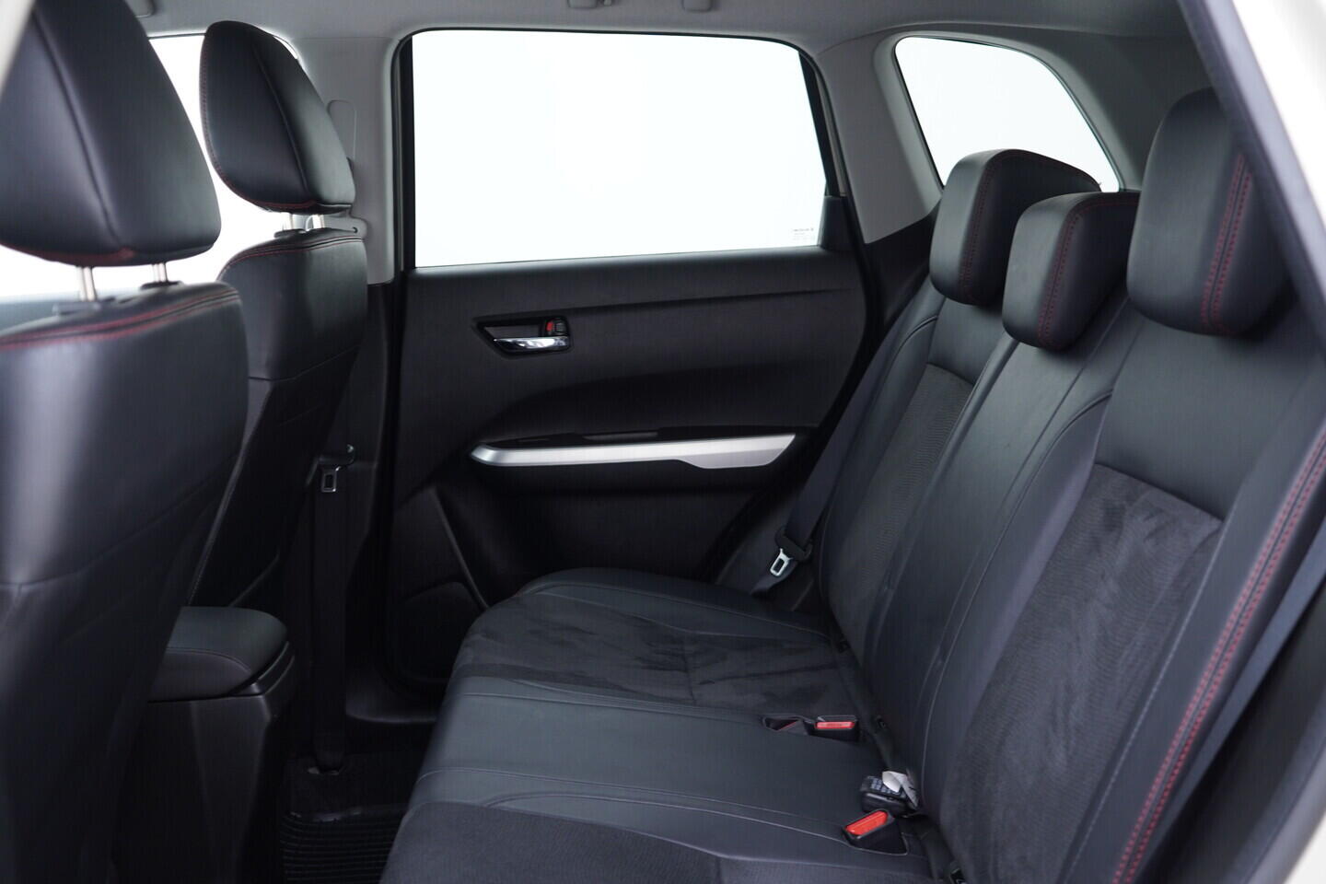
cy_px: 442
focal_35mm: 36
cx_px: 663
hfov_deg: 53.1
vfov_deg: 36.9
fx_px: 1326
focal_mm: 24
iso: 400
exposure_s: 1/40
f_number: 2.8
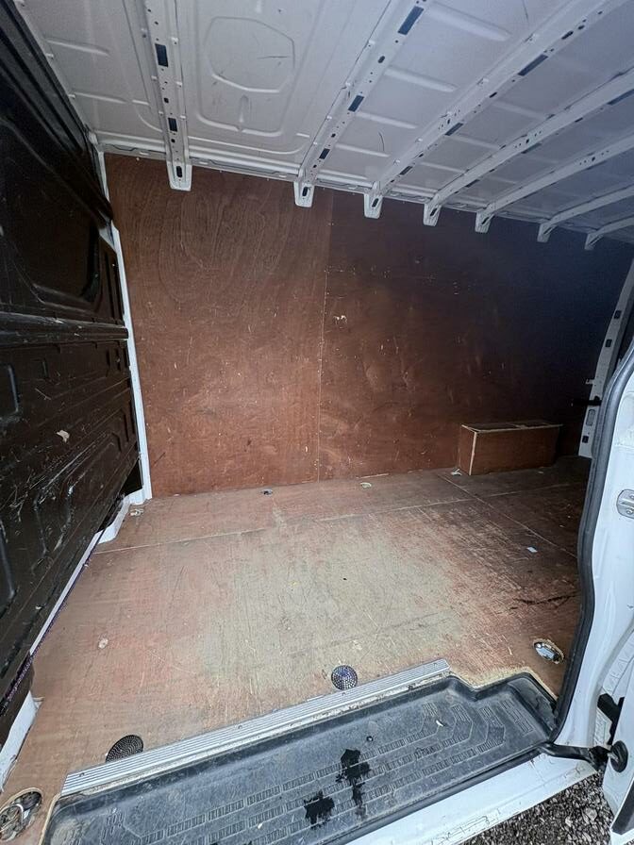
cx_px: 317
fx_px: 342
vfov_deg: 102.1
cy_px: 422
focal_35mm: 14
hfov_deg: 85.7
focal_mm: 2.22
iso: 125
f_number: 2.2
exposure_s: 1/130
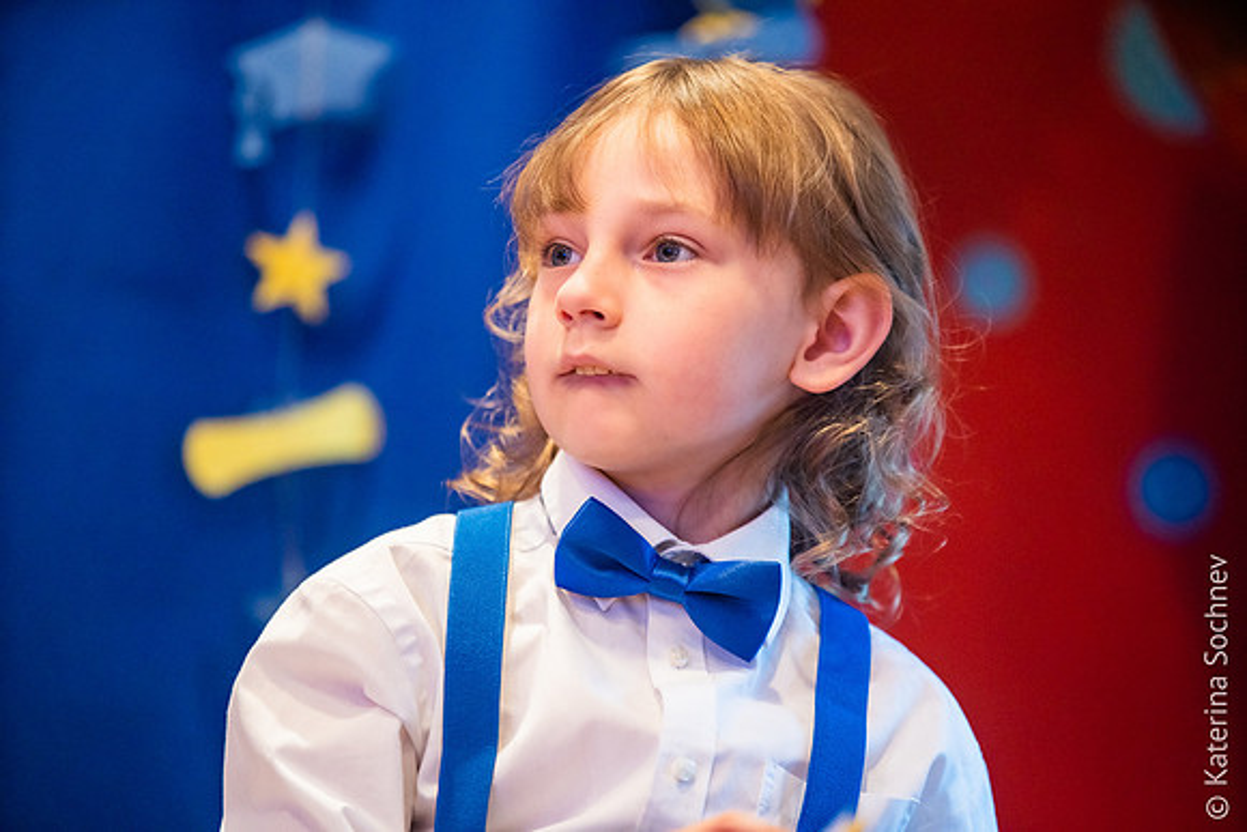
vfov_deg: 8.9
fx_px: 5370
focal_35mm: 155
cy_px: 416
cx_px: 624
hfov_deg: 13.2
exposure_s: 1/125
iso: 1600
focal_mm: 155
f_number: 2.8
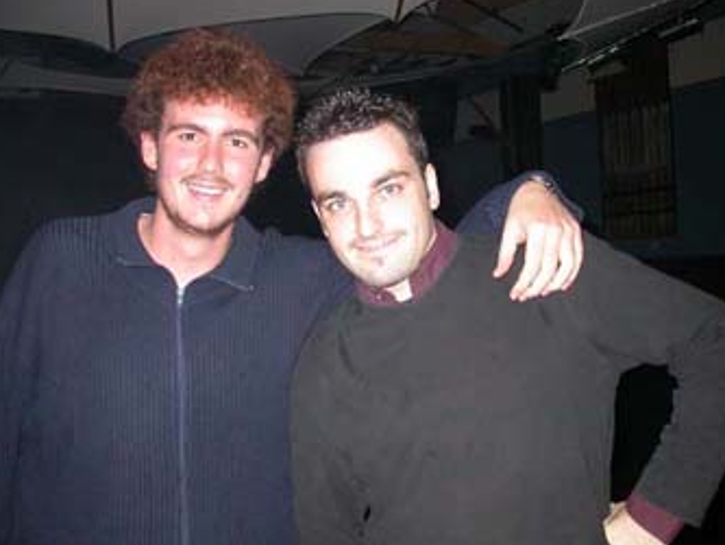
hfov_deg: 46.8
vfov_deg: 36.0
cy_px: 276
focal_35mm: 40
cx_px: 368
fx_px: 838
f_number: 2.6
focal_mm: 7.85
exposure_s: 1/60
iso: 200
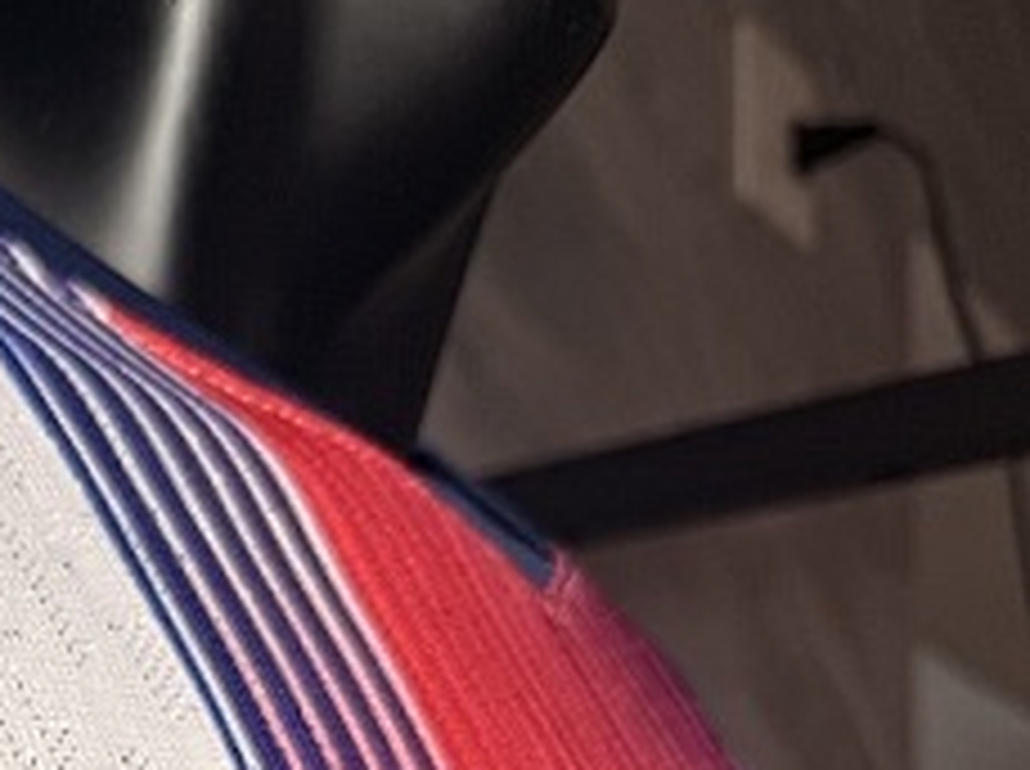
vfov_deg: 15.8
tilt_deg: +4.0
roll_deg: -1.6
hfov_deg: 19.6
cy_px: 1234
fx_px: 2495
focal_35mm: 84
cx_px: -598
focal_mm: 6.76
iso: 64
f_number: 1.78
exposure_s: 1/100
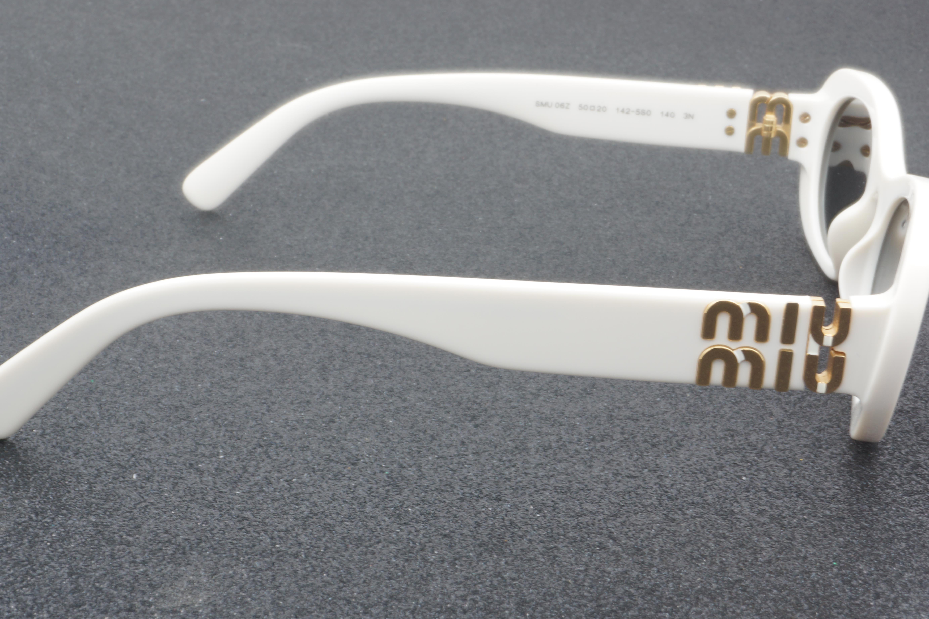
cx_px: 450
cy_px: 285
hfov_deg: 31.0
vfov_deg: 20.9
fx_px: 1677
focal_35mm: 65
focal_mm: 40
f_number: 32
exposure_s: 1.3
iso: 100
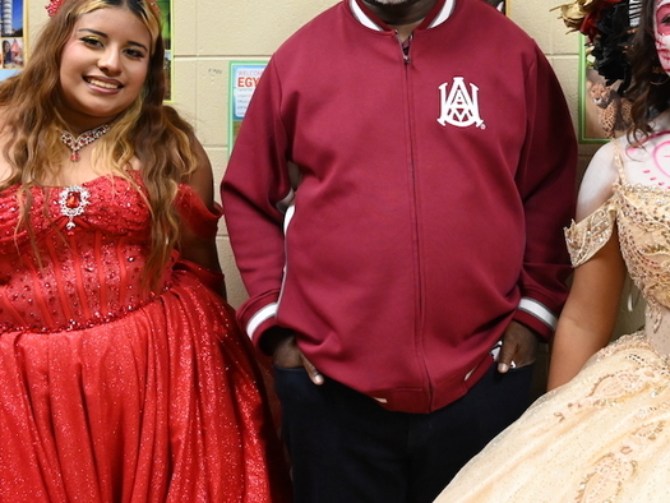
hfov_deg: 41.6
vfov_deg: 31.4
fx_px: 871
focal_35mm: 45
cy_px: 105
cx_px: 438
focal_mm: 24
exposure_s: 1/200
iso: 6400
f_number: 4
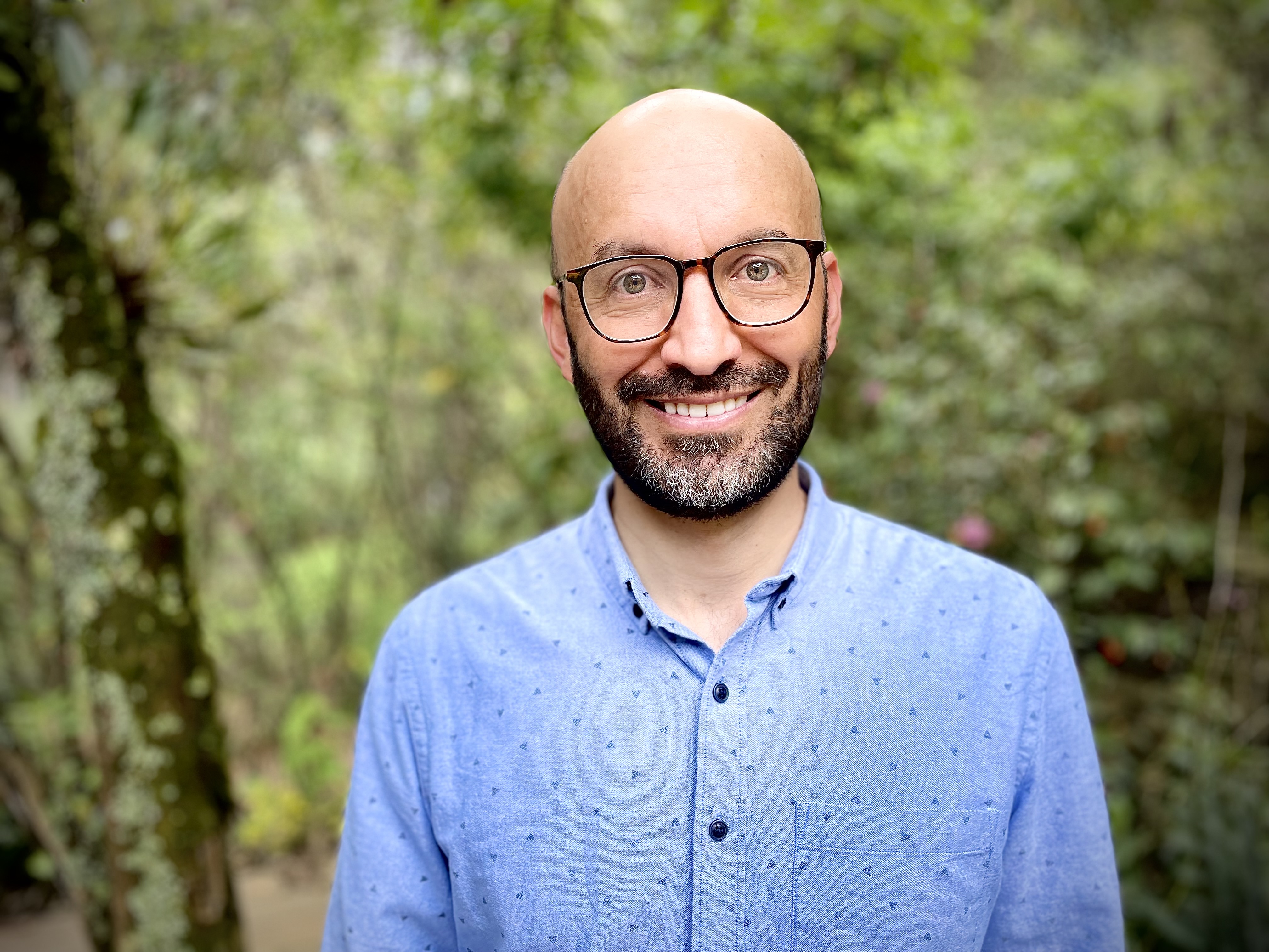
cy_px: 476
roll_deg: +0.5
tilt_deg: -7.2
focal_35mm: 26
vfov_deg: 53.1
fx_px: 953
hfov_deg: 67.3
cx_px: 634
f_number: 1.6
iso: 32
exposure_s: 1/157
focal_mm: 4.2
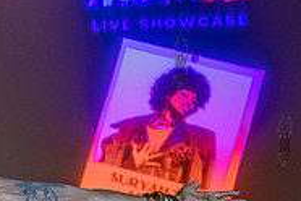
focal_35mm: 109
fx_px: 911
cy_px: 139
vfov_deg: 12.5
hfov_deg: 18.1
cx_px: -29
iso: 16000
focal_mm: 35
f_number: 3.2
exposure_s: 1/800
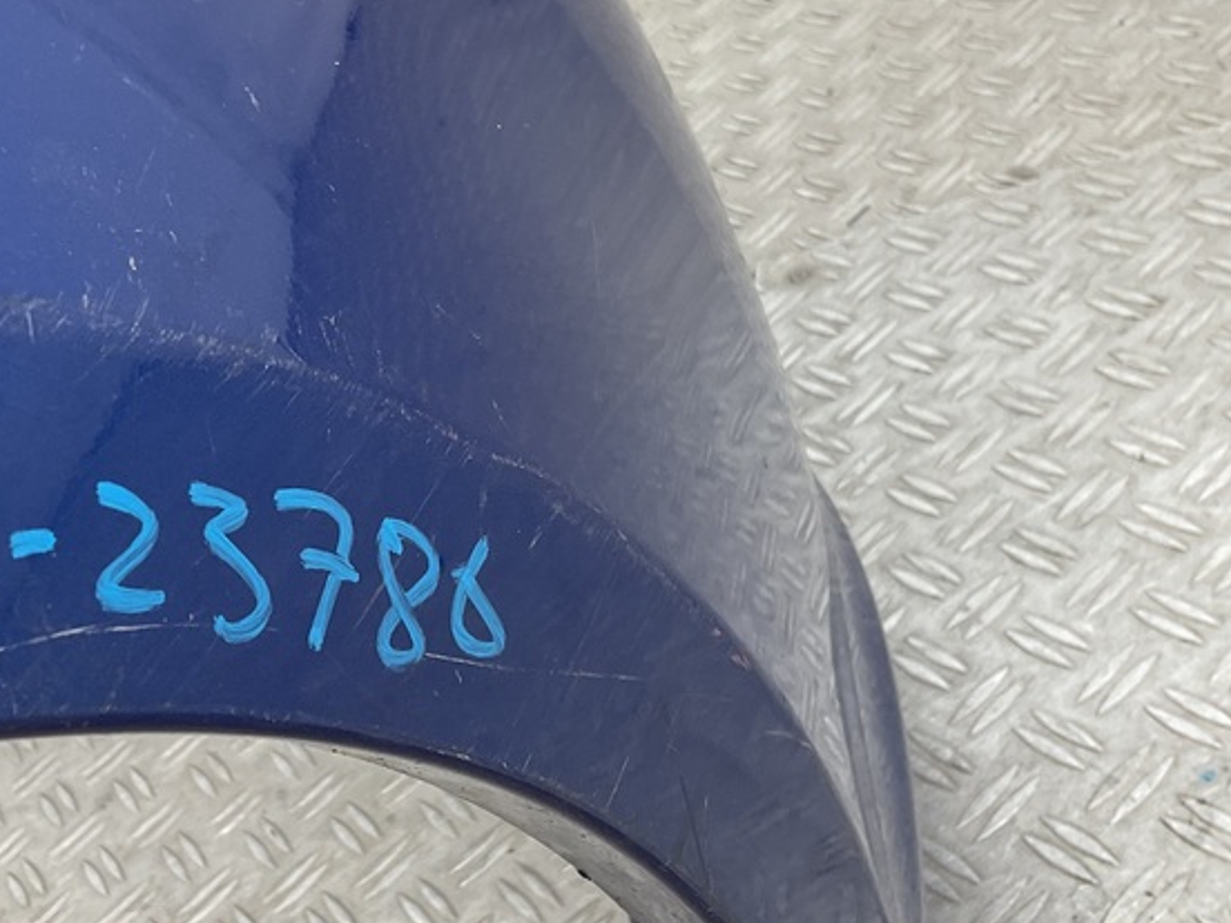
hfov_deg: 35.7
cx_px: 379
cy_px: 368
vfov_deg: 27.5
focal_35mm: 53
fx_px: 1885
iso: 40
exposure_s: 1/120
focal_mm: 3
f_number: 1.8
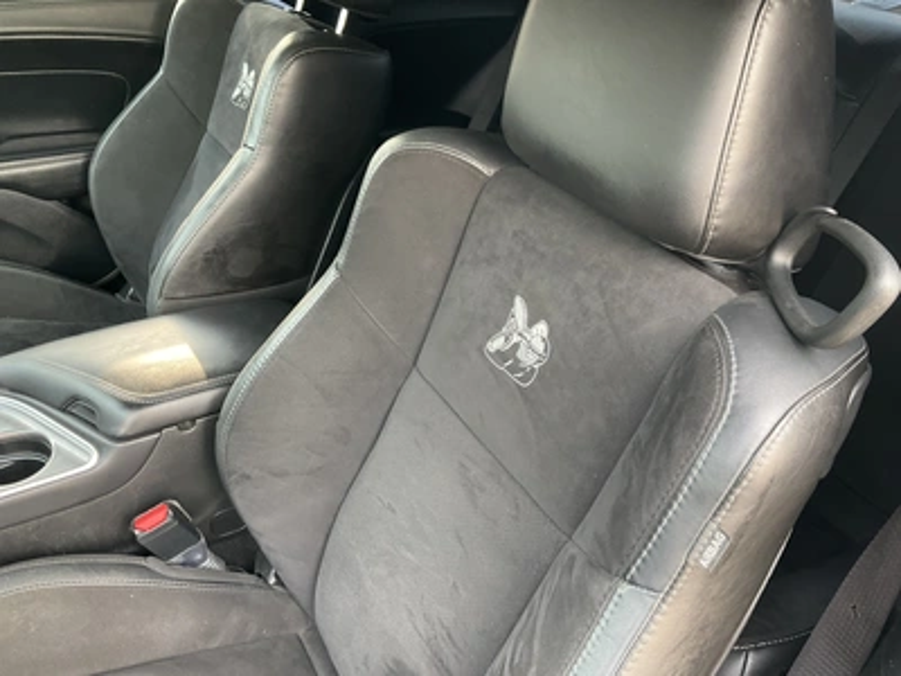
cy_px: 338
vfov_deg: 48.2
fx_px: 755
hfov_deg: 61.7
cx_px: 450
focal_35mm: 29
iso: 100
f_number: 1.8
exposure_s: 1/60
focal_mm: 3
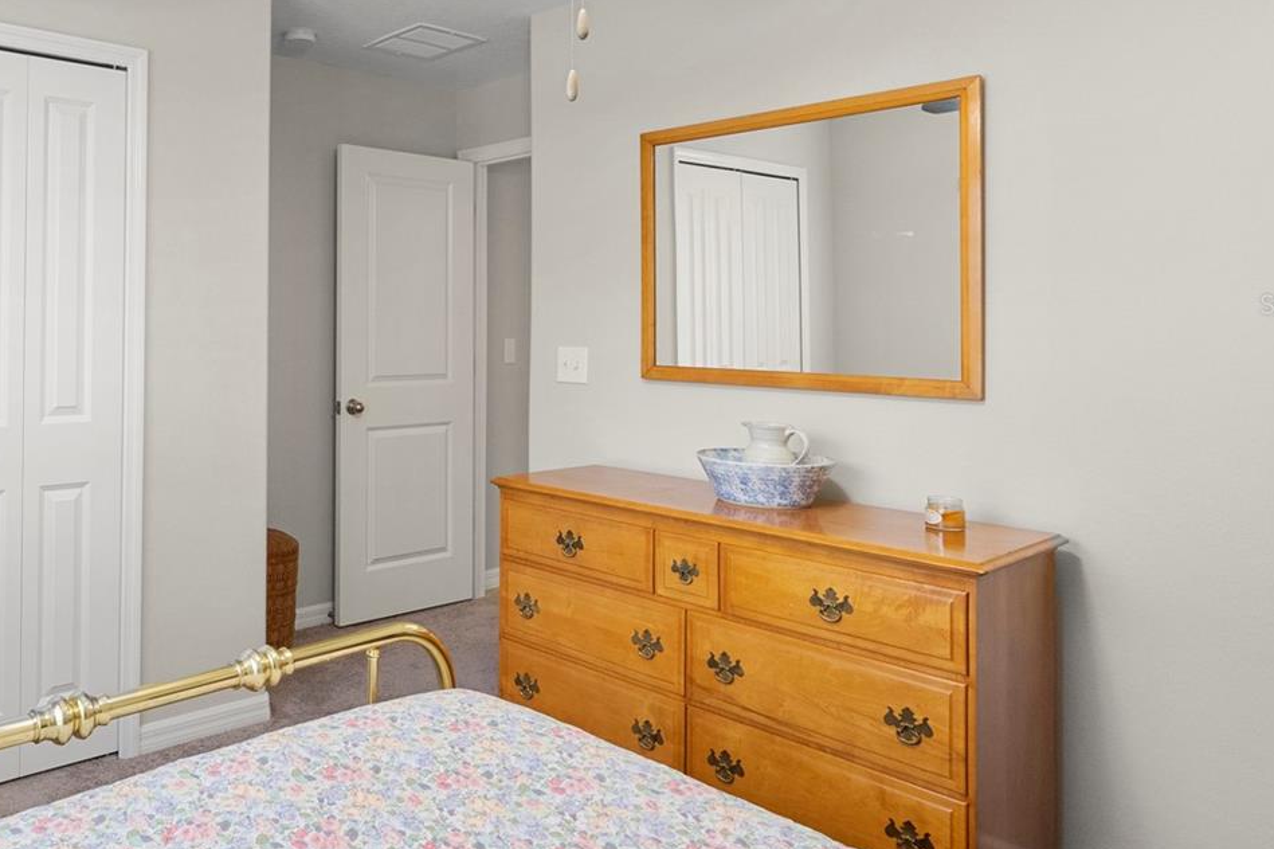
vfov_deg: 47.3
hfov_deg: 63.2
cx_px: 306
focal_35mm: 27
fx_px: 955
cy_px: 304
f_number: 9
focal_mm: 16
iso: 2000
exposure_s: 1/15
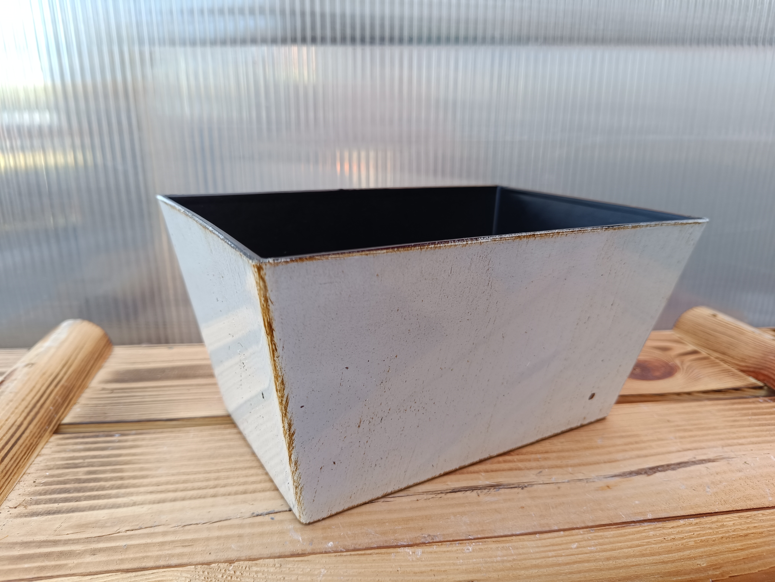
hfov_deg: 71.6
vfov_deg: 56.8
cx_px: 388
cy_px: 291
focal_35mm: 24
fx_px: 537
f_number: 1.88
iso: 52
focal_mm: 5.59
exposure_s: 1/176
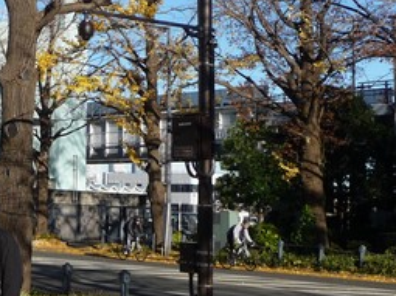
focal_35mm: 94
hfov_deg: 20.3
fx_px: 1075
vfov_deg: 15.6
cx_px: 5
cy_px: 65
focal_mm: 6.7
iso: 100
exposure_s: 1/800
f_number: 3.9
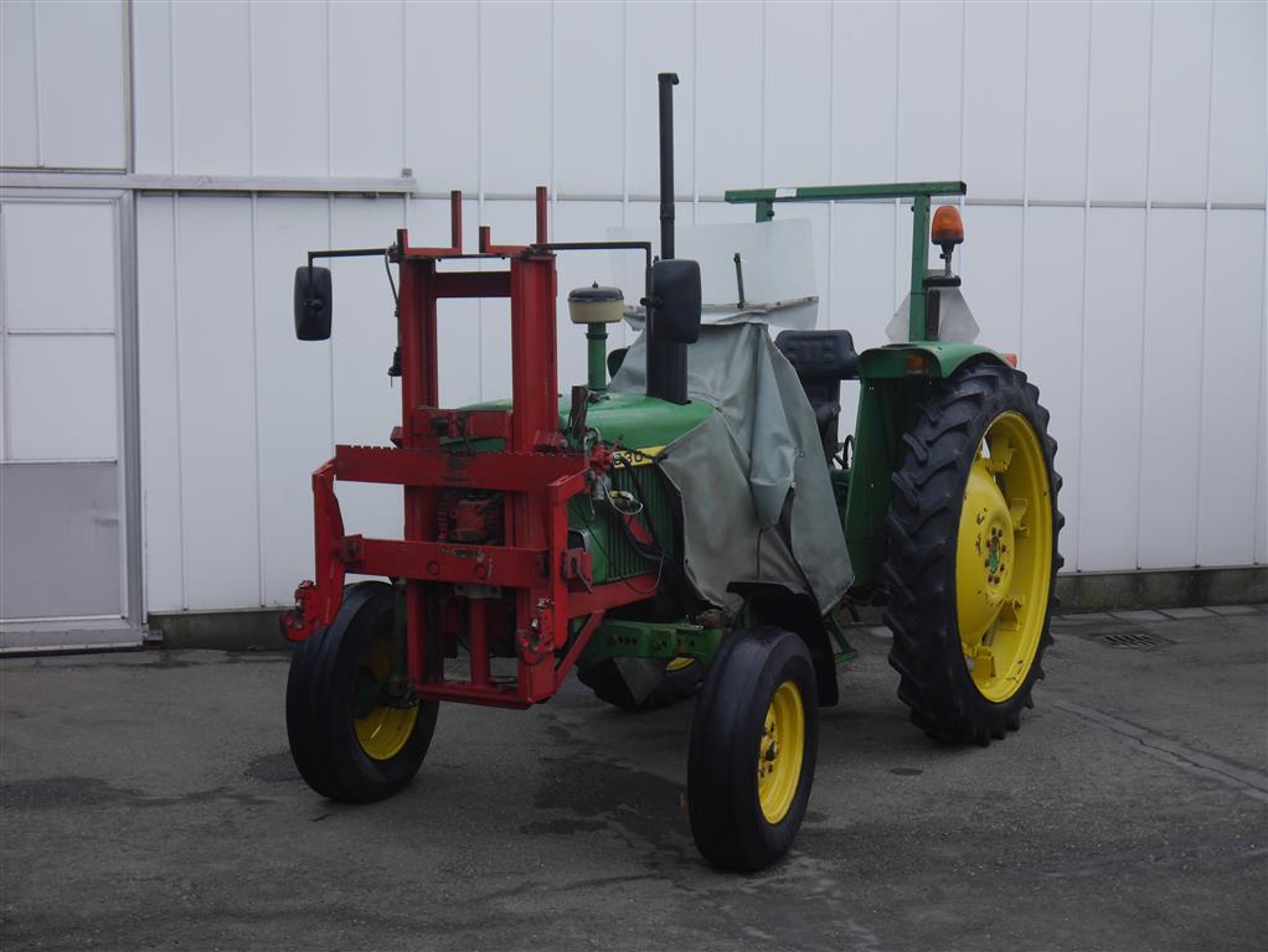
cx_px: 634
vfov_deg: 26.1
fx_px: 2053
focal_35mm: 56
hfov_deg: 34.3
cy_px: 476
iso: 320
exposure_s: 1/60
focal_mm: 28
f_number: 4.8
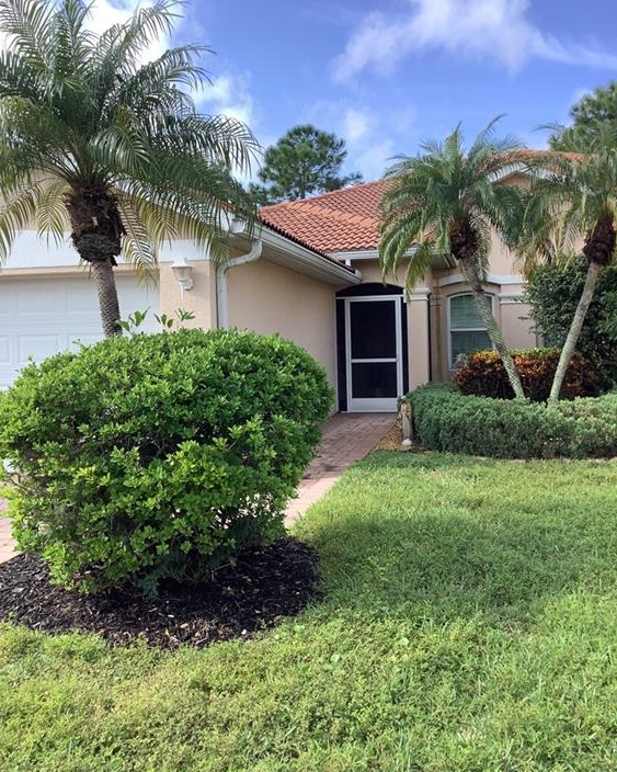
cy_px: 371
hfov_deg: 44.5
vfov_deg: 54.2
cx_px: 309
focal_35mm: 33
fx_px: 753
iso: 25
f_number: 2.4
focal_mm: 3.3
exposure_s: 1/497
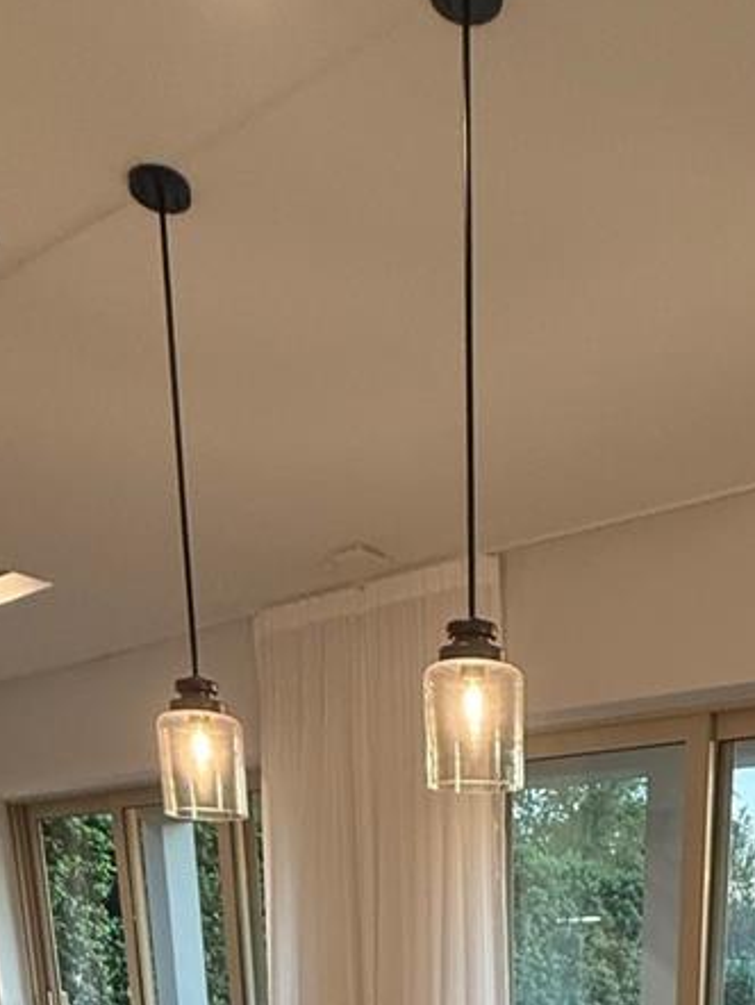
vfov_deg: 35.2
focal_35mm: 38
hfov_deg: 36.8
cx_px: 569
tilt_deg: -14.4
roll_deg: +0.9
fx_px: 1104
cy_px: 1280
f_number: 2.2
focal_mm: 2.22
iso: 250
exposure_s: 1/120
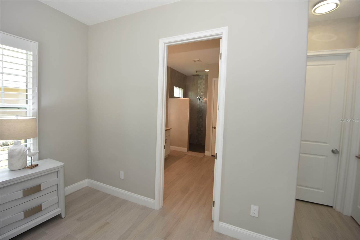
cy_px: 120
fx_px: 150
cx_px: 180
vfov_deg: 77.3
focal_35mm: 15
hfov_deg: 100.4
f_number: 4
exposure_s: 1/60
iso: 220
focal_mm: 10
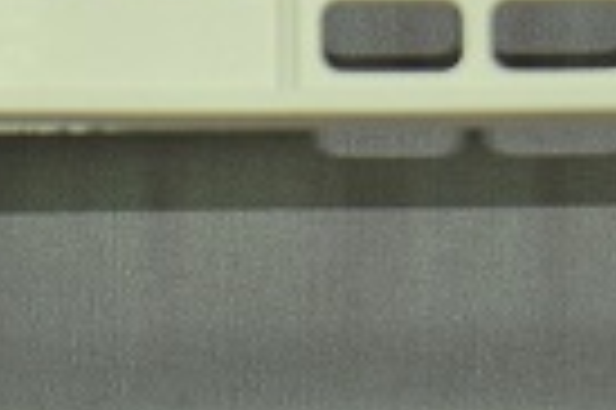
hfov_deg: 4.6
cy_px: 716
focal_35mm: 444
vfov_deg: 3.1
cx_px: -13
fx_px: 7593
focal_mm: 45
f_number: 3.5
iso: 250
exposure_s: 1/80
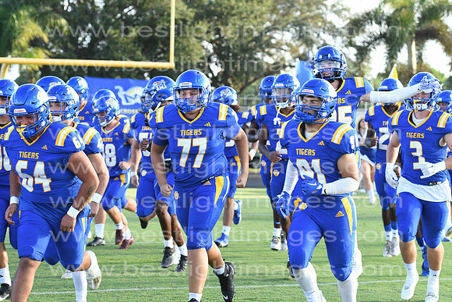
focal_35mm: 129
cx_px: 226
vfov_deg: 10.6
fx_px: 1620
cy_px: 151
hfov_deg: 15.9
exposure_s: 1/500
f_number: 5.6
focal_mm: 86
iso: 500
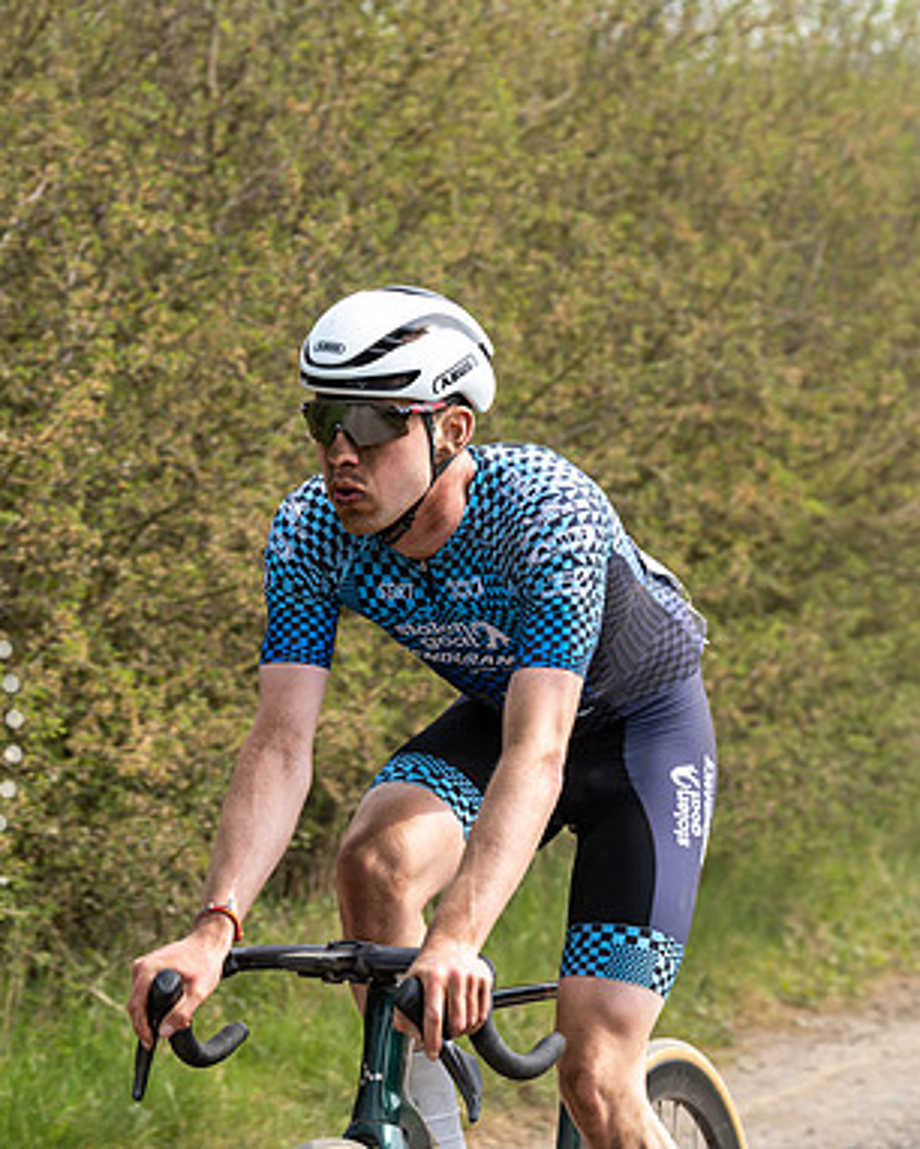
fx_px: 4115
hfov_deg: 12.7
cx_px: 207
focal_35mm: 121
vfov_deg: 15.9
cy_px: 570
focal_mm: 85
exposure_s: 1/1000
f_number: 5
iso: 400
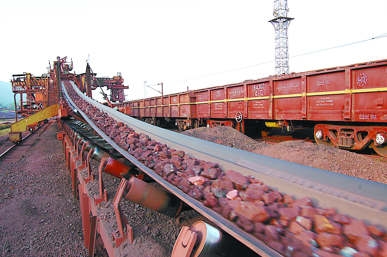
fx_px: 290
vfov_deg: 47.8
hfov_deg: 67.4
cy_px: 128
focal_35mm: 27
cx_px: 194
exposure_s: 1/125
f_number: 11
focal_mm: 18
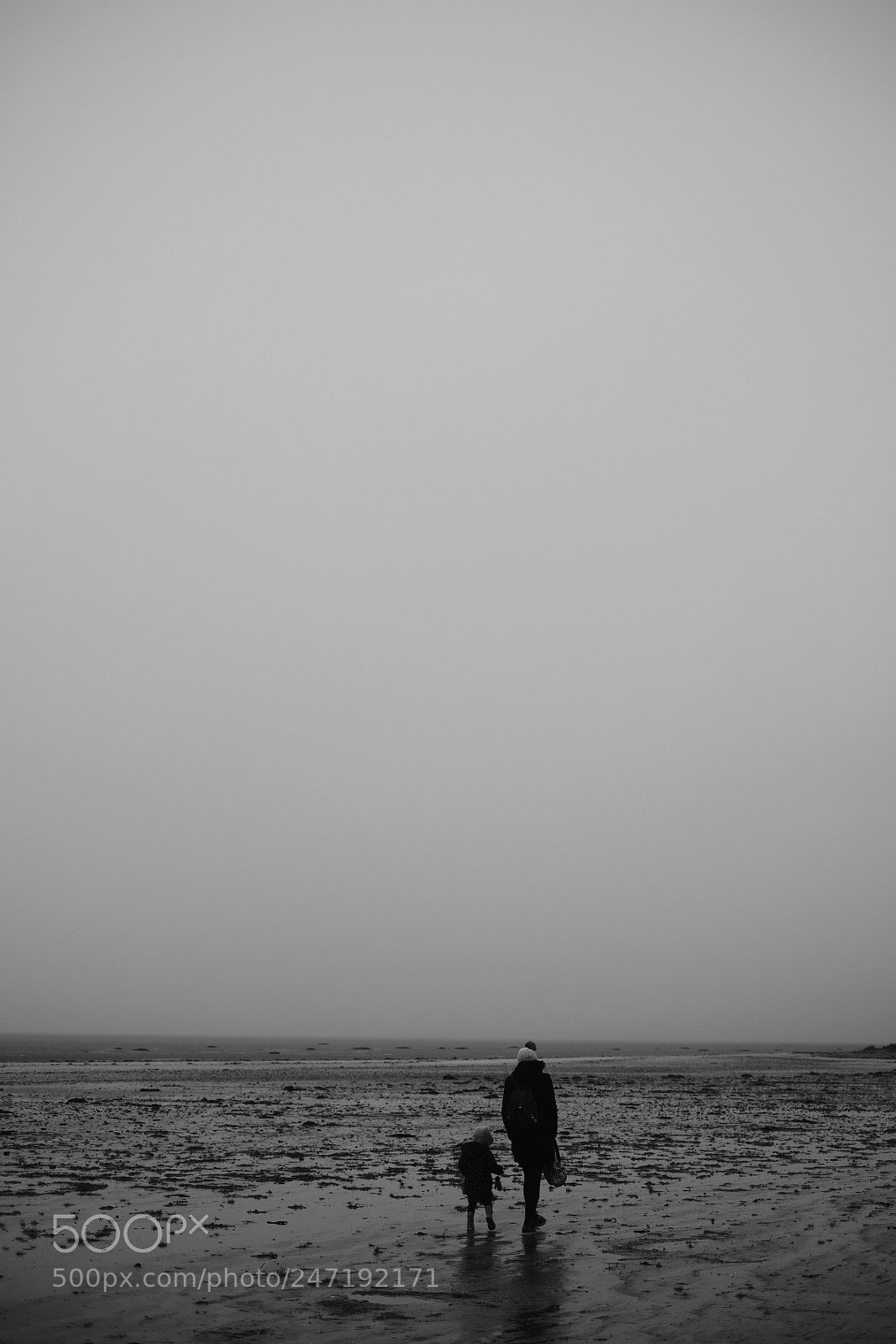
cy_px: 672
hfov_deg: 25.5
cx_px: 448
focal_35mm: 53
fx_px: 1978
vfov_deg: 37.5
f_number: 2
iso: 200
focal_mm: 35
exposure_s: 1/300
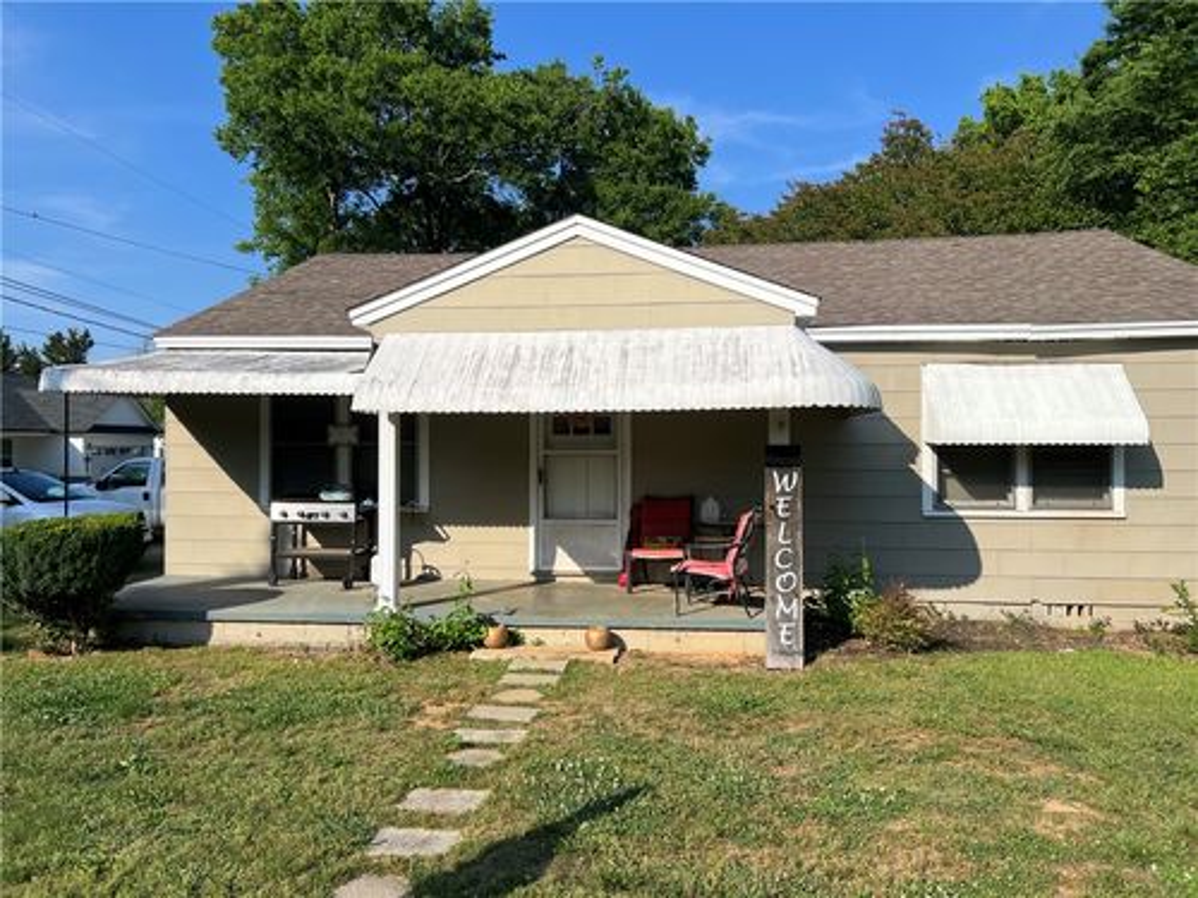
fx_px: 900
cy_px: 449
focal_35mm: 26
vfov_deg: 53.1
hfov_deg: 67.3
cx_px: 599
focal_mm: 5.7
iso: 50
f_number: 1.5
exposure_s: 1/5587
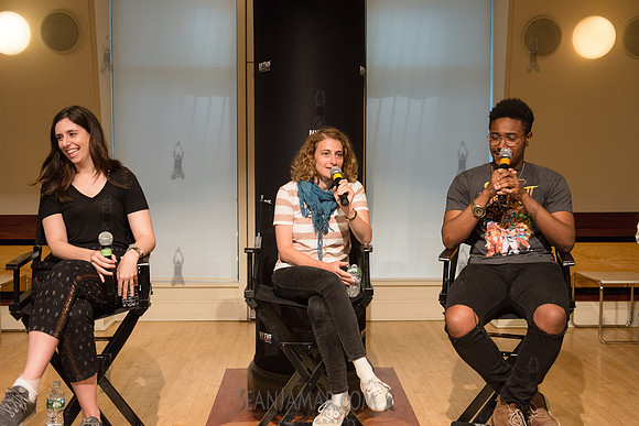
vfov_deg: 33.4
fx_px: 710
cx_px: 320
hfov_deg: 48.4
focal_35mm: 40
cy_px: 213
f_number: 3.5
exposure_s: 1/500
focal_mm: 40
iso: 2500
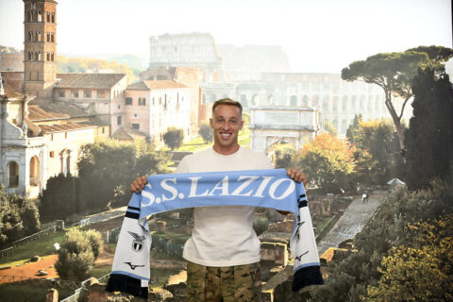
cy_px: 151
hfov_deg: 61.9
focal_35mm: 30
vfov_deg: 43.6
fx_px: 377
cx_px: 226
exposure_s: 1/400
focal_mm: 30
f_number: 4
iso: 2000
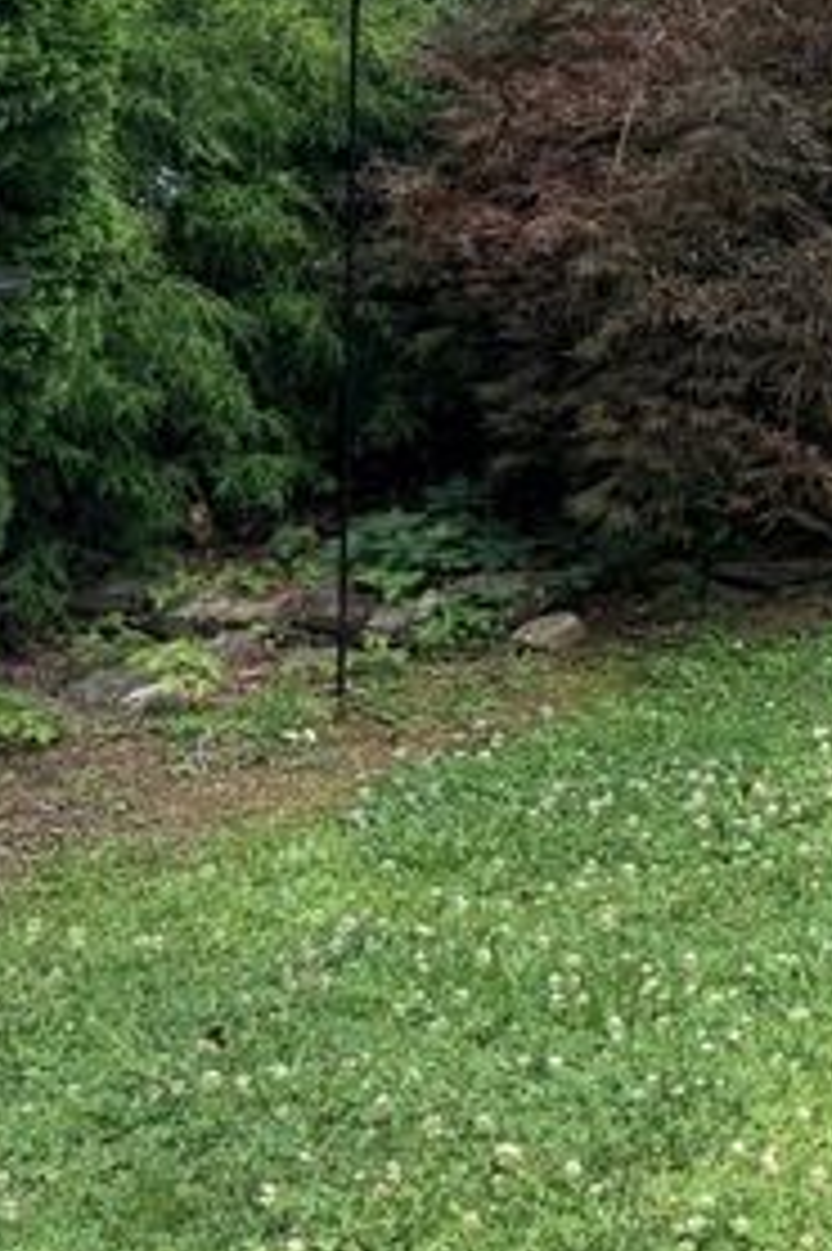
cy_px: -243
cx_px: 1399
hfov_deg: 13.6
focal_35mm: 92
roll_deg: -2.1
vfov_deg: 20.7
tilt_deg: +3.2
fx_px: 3193
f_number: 1.78
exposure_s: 1/1122
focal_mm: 6.76
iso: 100
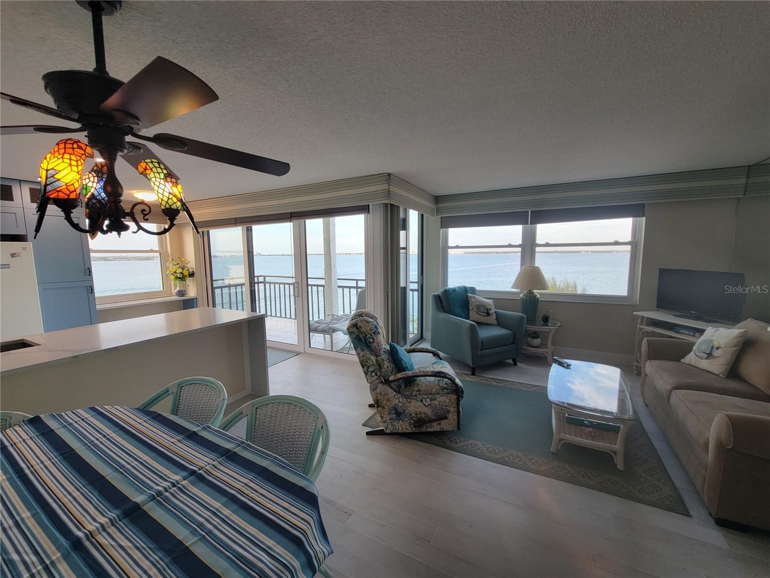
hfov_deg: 106.2
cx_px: 385
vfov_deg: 89.9
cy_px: 289
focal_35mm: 13
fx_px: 289
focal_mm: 2.2
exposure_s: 1/60
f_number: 2.2
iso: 80
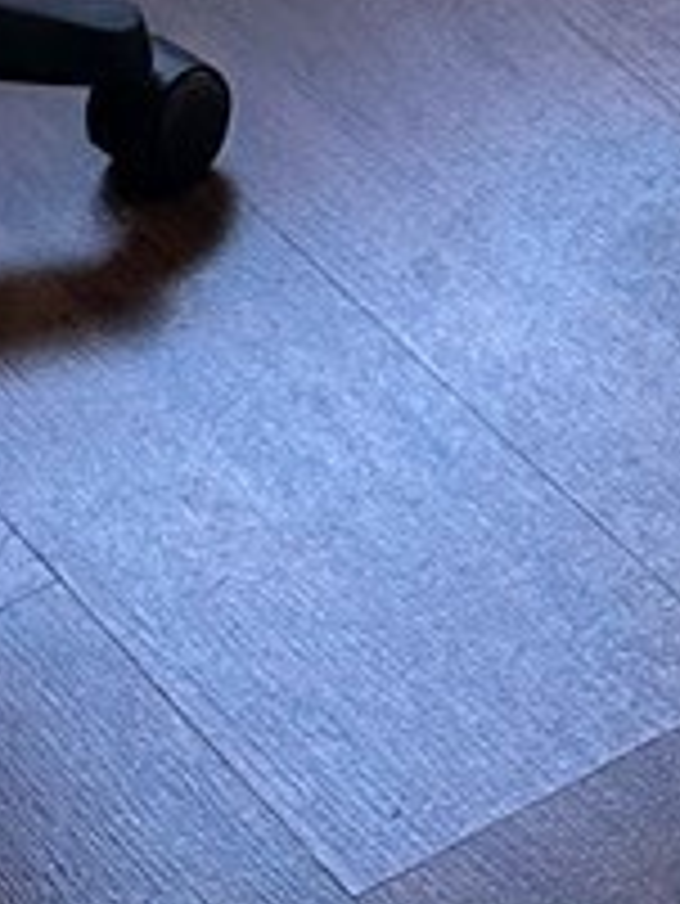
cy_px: -1839
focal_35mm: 191
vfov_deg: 8.6
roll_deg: +4.5
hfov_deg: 7.8
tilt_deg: -13.4
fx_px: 4997
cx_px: 36
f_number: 1.78
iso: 200
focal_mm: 6.86
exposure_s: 1/120
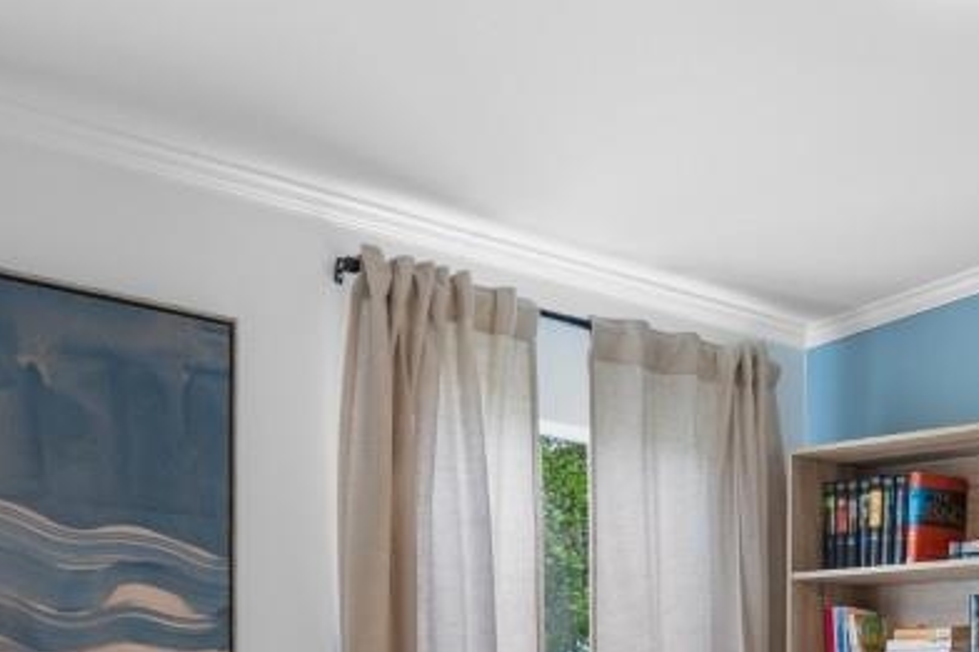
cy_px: 744
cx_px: 782
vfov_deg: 20.7
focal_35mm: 62
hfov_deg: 31.6
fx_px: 1685
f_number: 4.5
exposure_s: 1/10
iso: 100
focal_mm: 10
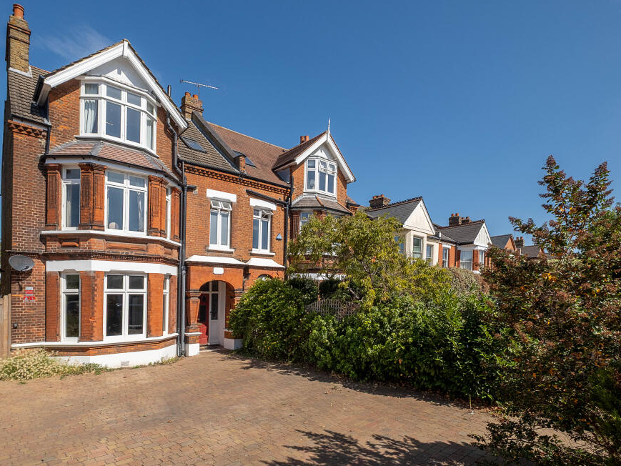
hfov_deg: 90.8
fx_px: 305
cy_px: 243
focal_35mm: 17
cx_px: 285
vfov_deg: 74.7
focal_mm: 10
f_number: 7.1
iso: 400
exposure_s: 1/800
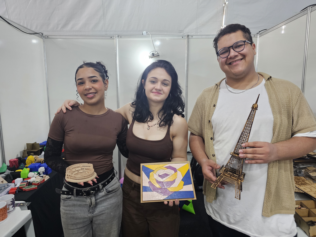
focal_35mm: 23
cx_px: 158
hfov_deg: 73.9
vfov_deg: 58.9
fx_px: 210
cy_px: 118
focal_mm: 6.3
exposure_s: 1/120
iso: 640
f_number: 1.7
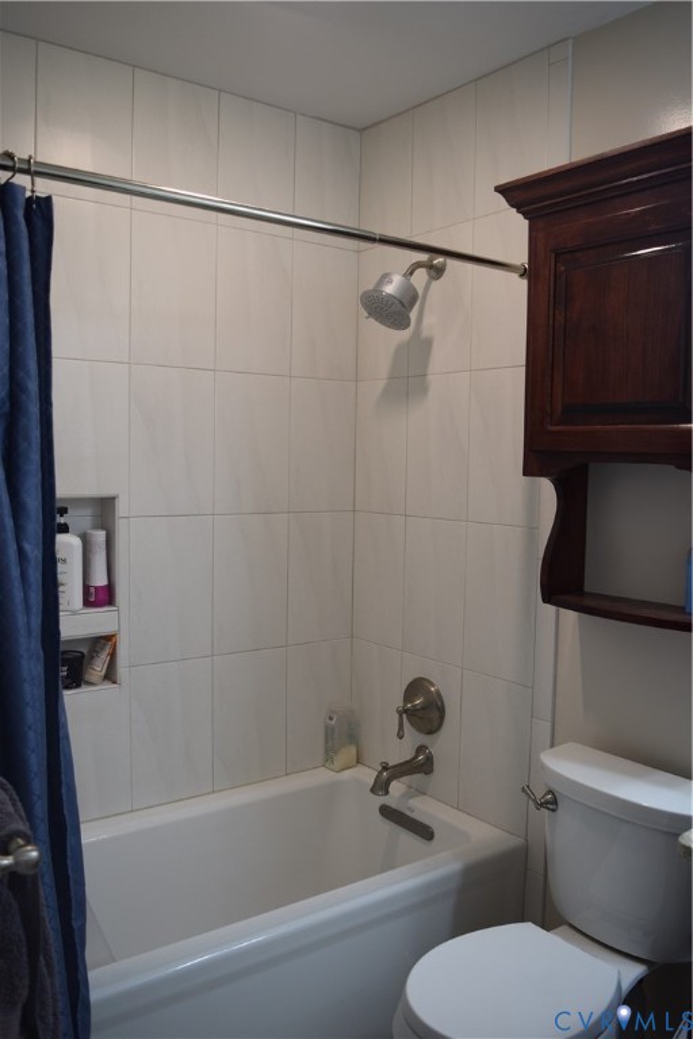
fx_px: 866
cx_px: 346
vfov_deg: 61.9
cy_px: 520
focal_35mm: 30
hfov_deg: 43.6
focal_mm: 20
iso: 400
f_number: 4.5
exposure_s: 1/80
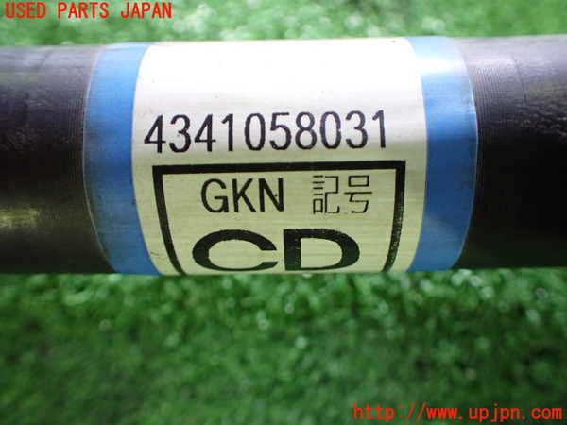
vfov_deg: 46.8
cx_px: 284
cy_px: 212
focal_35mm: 30
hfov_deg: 60.0
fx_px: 491
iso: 800
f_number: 2.3
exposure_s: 1/40
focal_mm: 5.4
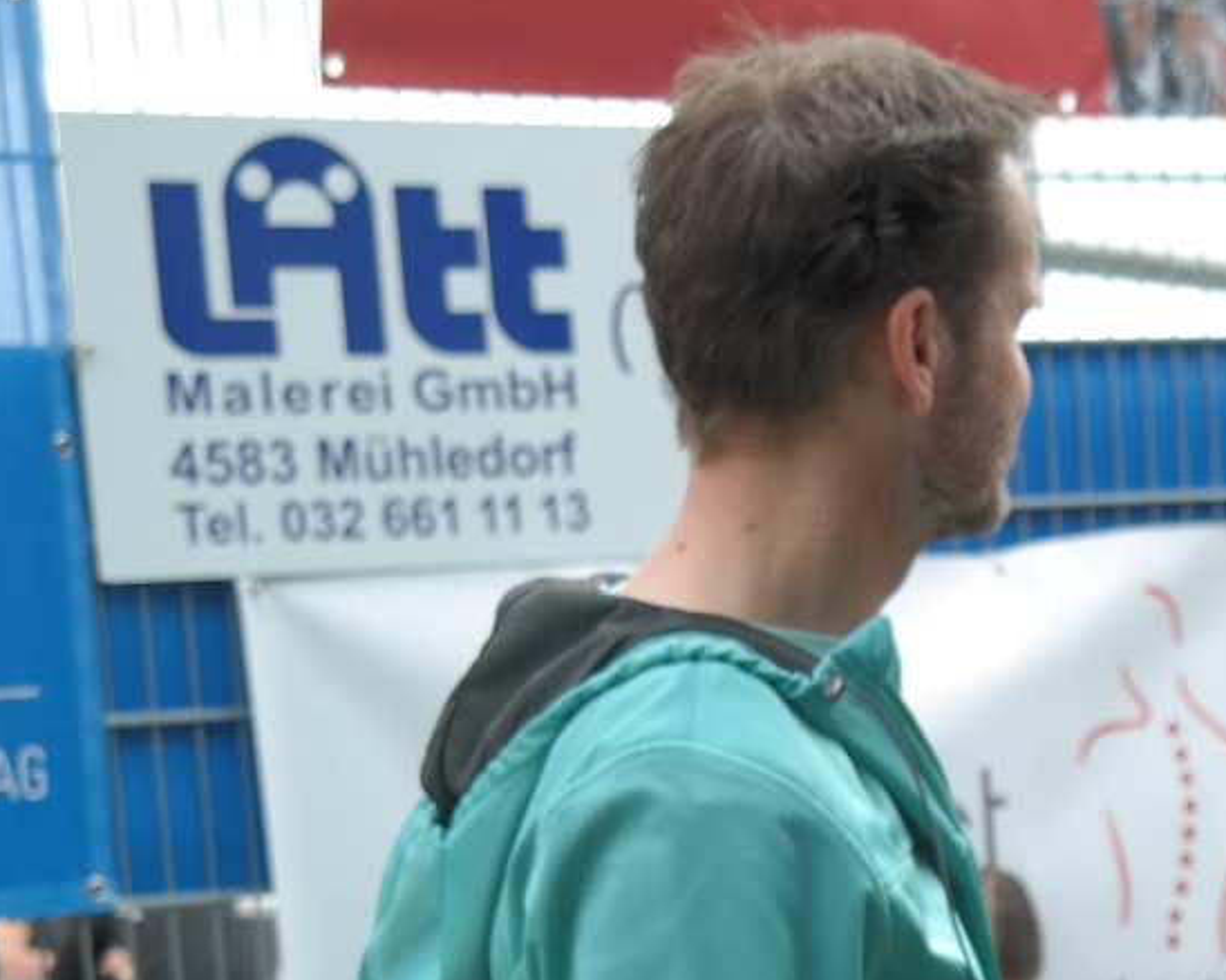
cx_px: 1492
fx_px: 4570
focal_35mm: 126
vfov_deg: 12.0
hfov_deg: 14.7
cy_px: 1143
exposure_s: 1/160
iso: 100
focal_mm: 30
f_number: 5
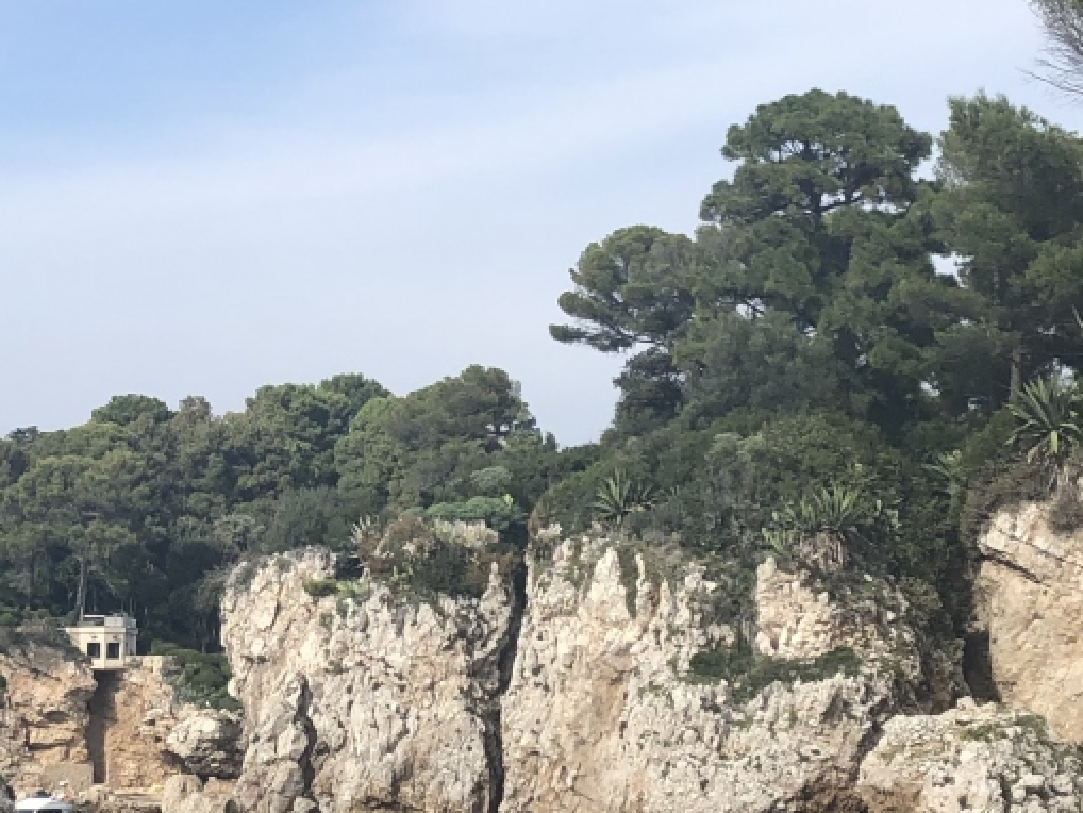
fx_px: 2754
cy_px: 406
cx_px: 411
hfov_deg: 22.2
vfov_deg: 16.8
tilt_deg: +8.3
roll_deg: -1.2
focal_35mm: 88
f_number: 1.8
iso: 20
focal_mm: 3.99
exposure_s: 1/2288
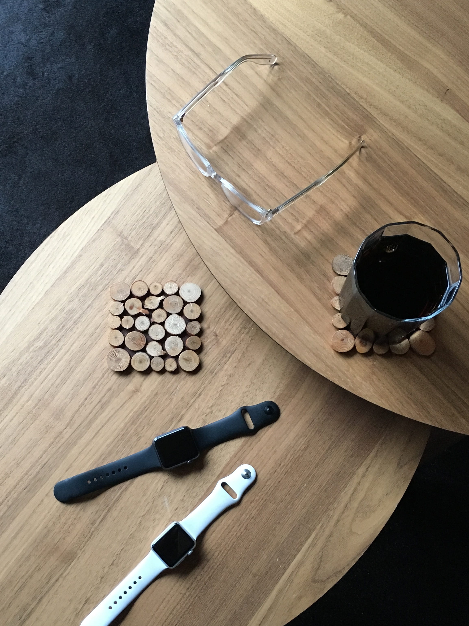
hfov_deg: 37.5
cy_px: 376
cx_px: 177
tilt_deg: -78.5
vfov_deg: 48.7
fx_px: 686
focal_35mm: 38
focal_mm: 4.15
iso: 200
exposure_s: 1/20
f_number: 2.2
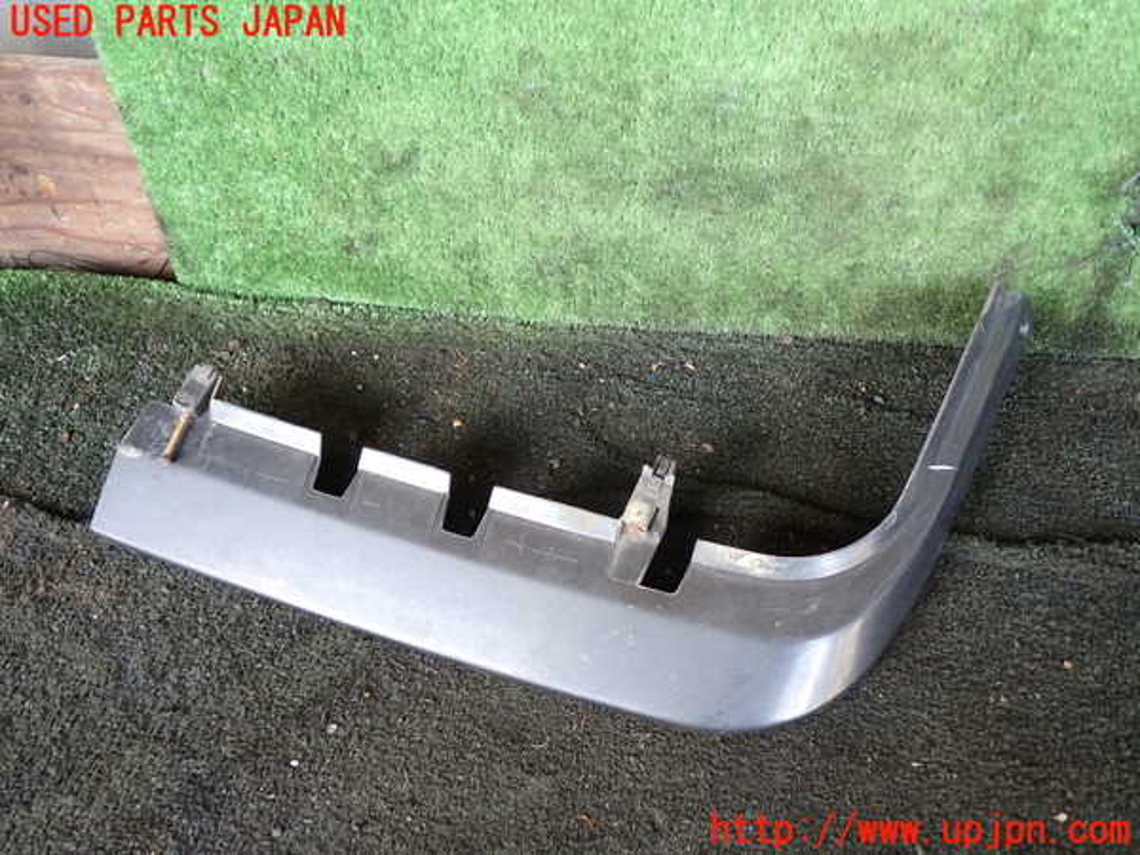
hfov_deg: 60.0
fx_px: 988
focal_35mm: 30
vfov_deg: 46.8
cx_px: 570
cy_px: 428
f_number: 2.3
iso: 200
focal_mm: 5.4
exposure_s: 1/50
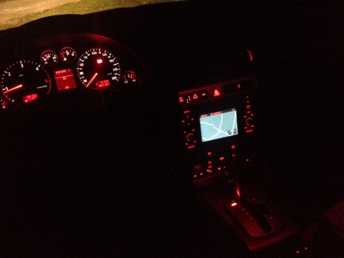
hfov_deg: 52.6
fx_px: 348
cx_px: 172
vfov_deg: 40.7
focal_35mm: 35
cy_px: 129
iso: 800
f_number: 2.4
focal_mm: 4.28
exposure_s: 1/15
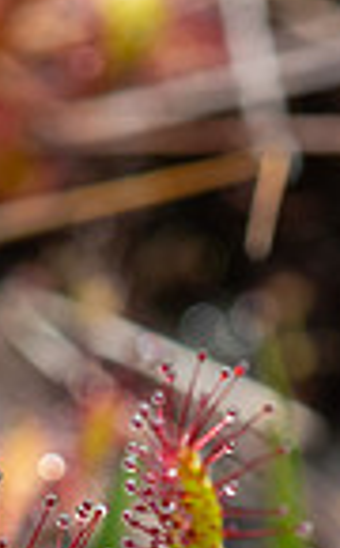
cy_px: 775
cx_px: -144
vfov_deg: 3.4
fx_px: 9178
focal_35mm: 616
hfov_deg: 2.1
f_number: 4
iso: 200
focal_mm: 60
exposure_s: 1/640
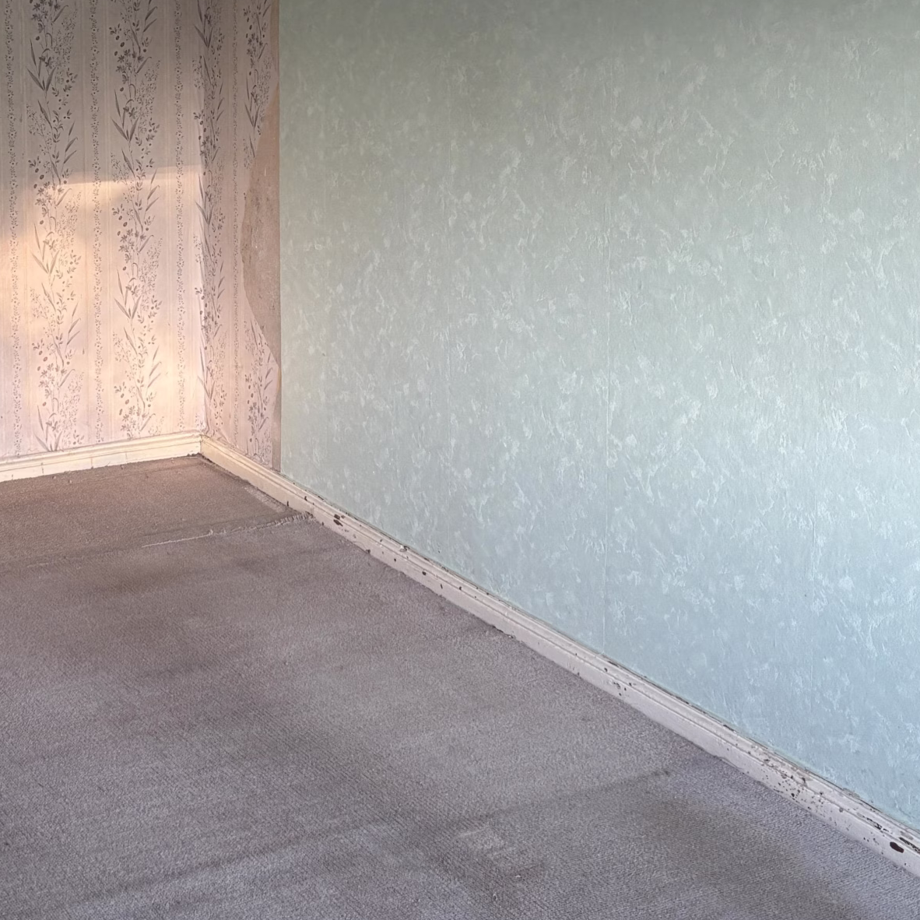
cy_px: 100
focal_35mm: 56
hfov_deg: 29.6
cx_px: 145
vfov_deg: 29.4
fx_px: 1684
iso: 80
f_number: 1.6
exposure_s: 1/121
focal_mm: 5.96
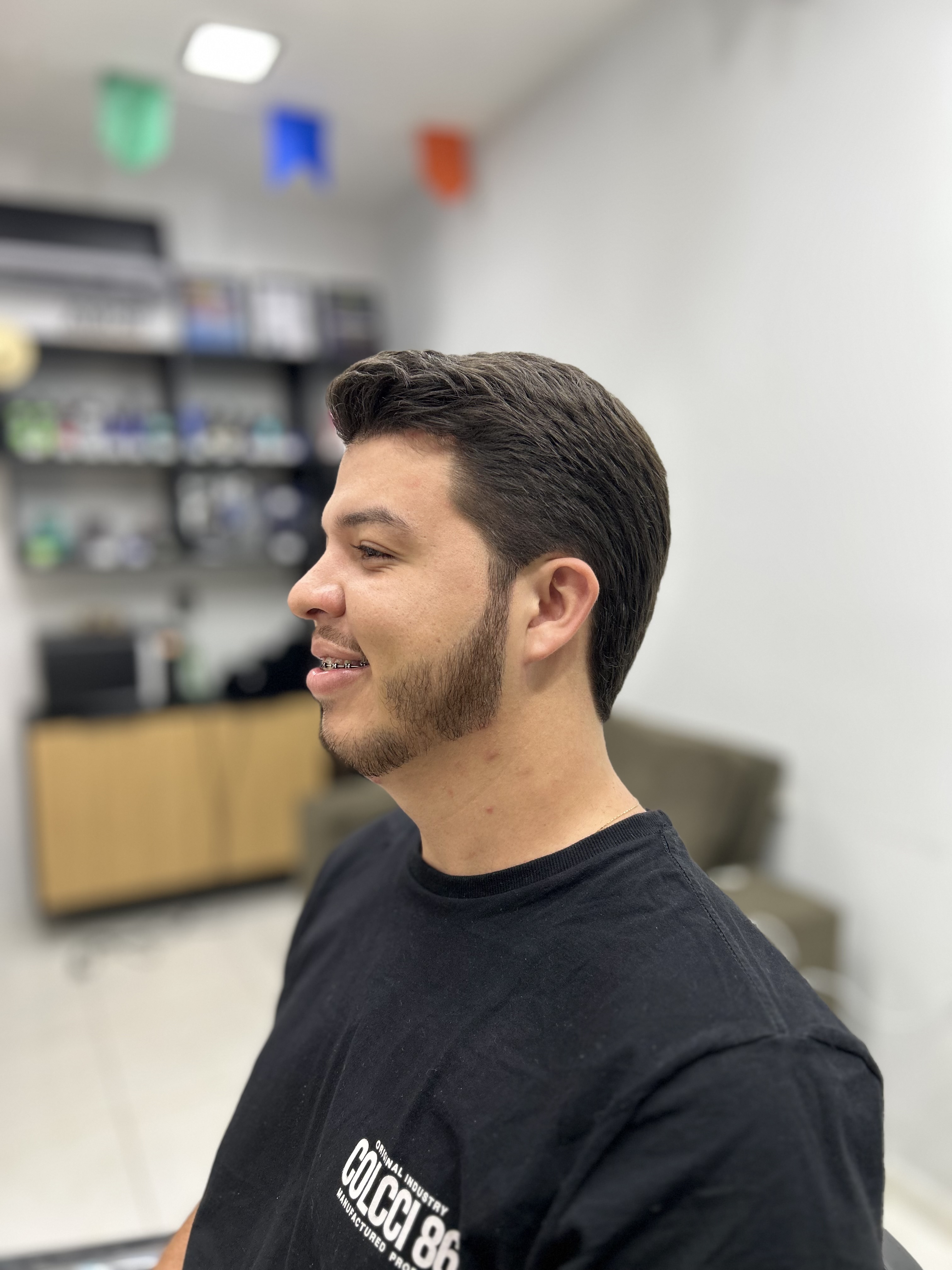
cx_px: 476
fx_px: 953
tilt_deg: -6.2
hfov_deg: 53.1
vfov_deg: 67.3
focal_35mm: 26
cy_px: 635
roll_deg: +0.5
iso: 100
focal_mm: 5.7
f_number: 1.5
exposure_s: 1/60
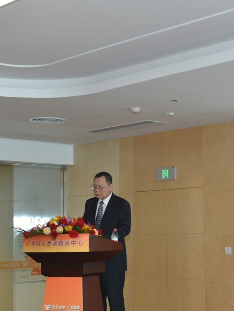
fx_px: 739
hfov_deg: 17.4
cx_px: 259
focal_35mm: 82
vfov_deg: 23.8
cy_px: 185
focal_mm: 35
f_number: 5.6
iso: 800
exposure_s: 1/100
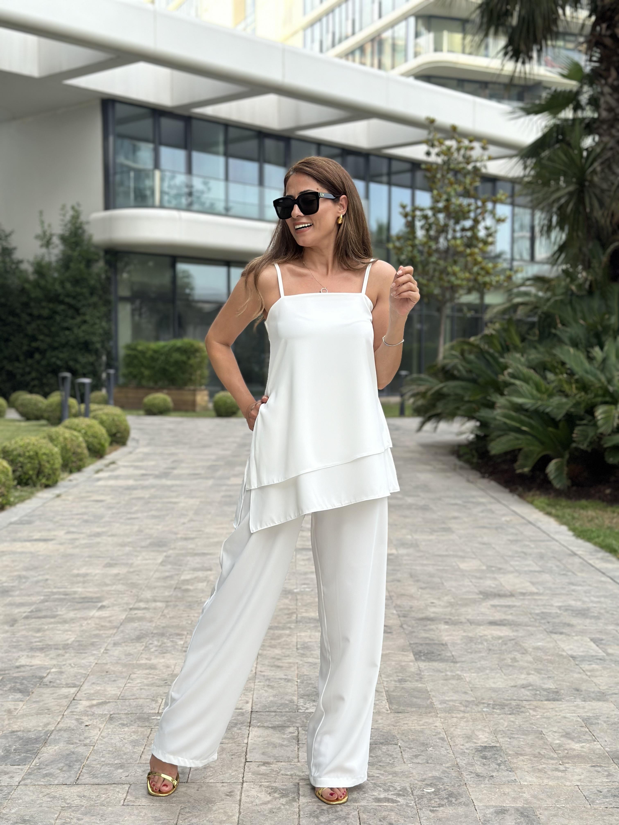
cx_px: 310
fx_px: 1144
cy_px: 412
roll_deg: -0.6
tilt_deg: -2.6
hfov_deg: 30.3
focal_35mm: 48
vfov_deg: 39.7
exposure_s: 1/594
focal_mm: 6.86
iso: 80
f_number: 1.78
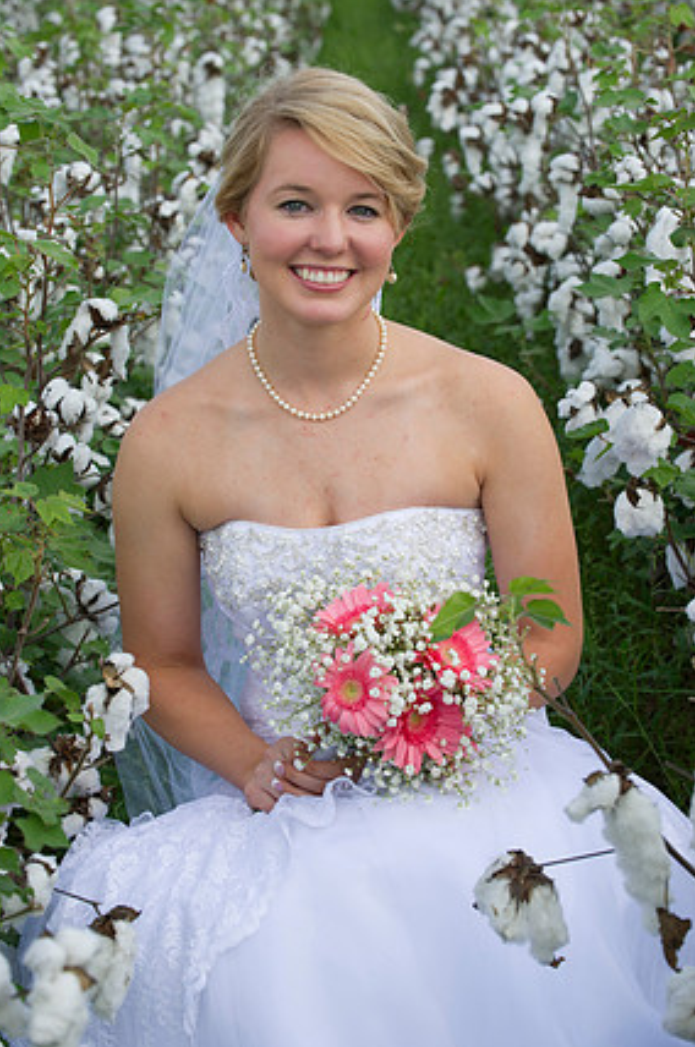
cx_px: 332
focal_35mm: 100
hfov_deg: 13.6
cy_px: 519
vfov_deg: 20.4
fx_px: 2905
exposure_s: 1/200
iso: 160
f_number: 6.3
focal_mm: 95
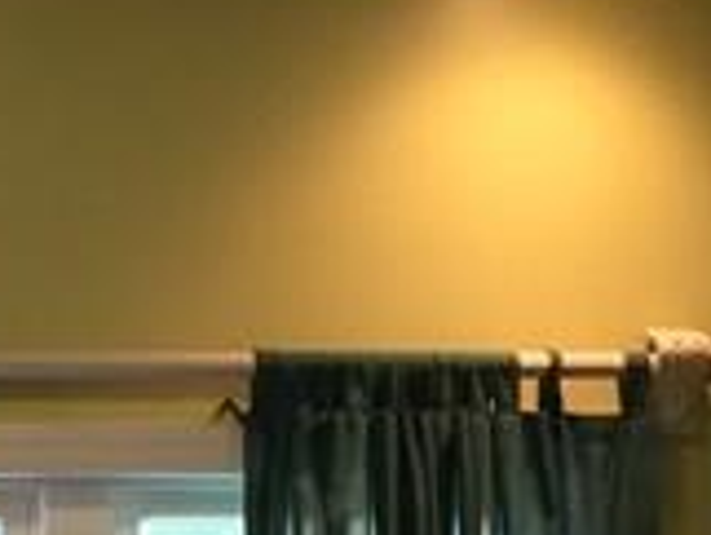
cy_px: 1141
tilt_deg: -5.9
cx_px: 221
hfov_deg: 10.7
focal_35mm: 184
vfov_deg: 7.7
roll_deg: +0.5
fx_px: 3782
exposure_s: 1/30
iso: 40
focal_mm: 4.15
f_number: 2.2
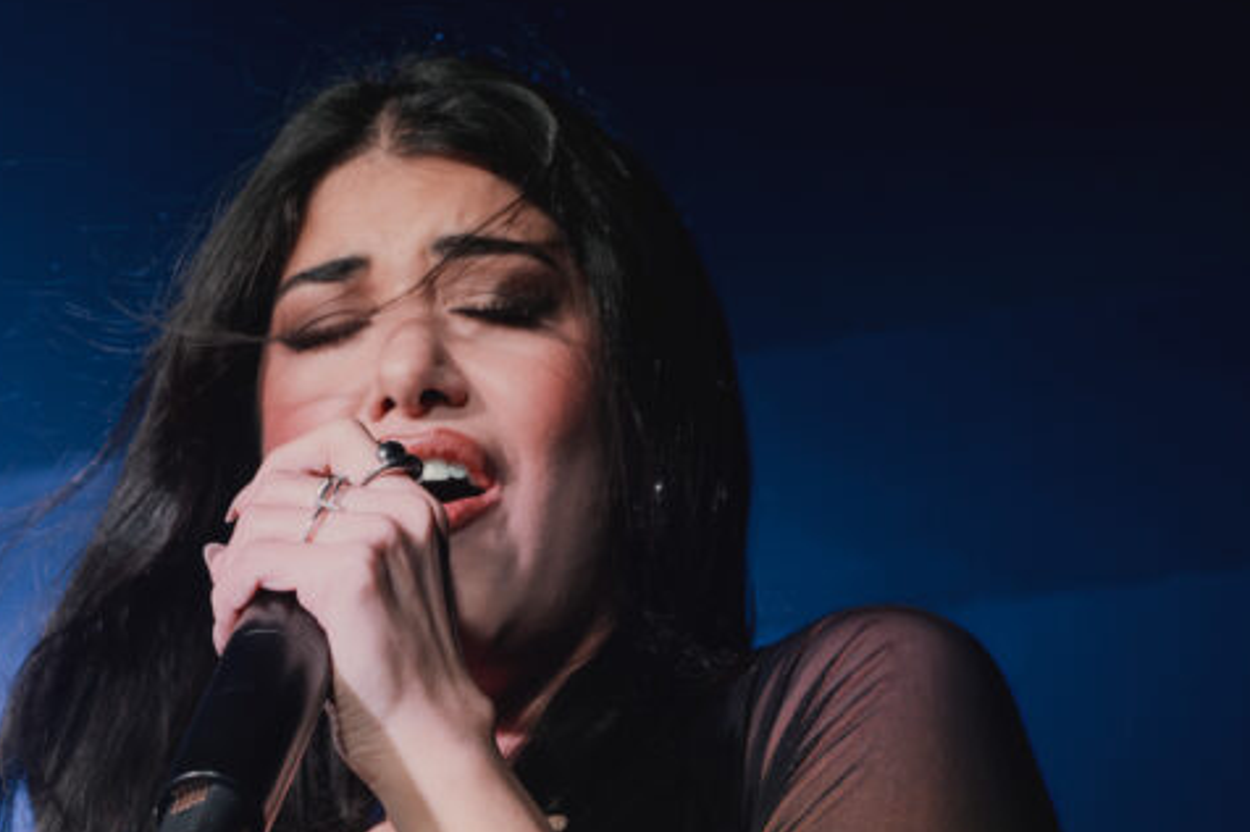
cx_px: 528
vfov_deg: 10.7
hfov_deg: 16.3
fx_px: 4373
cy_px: 1008
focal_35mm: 126
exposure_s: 1/640
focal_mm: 50
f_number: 3.5
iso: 4000
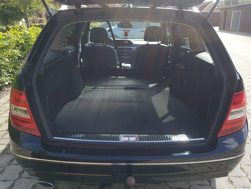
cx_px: 126
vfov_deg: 53.1
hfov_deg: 67.3
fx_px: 189
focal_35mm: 26
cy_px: 94
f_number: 1.7
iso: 50
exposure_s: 1/776
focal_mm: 4.2
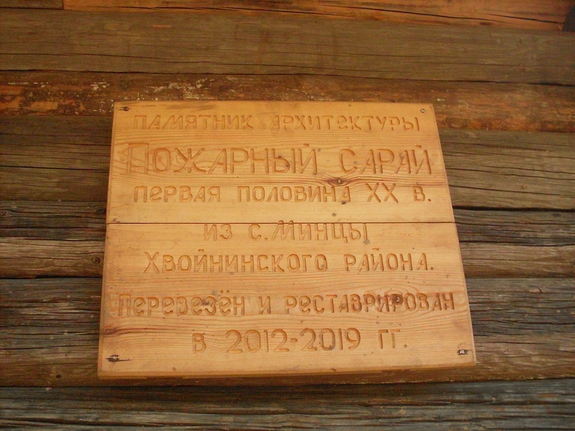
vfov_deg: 37.7
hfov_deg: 49.0
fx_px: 631
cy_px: 216
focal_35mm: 38
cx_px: 288
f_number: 8.4
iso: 400
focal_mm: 6.3
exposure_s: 1/125
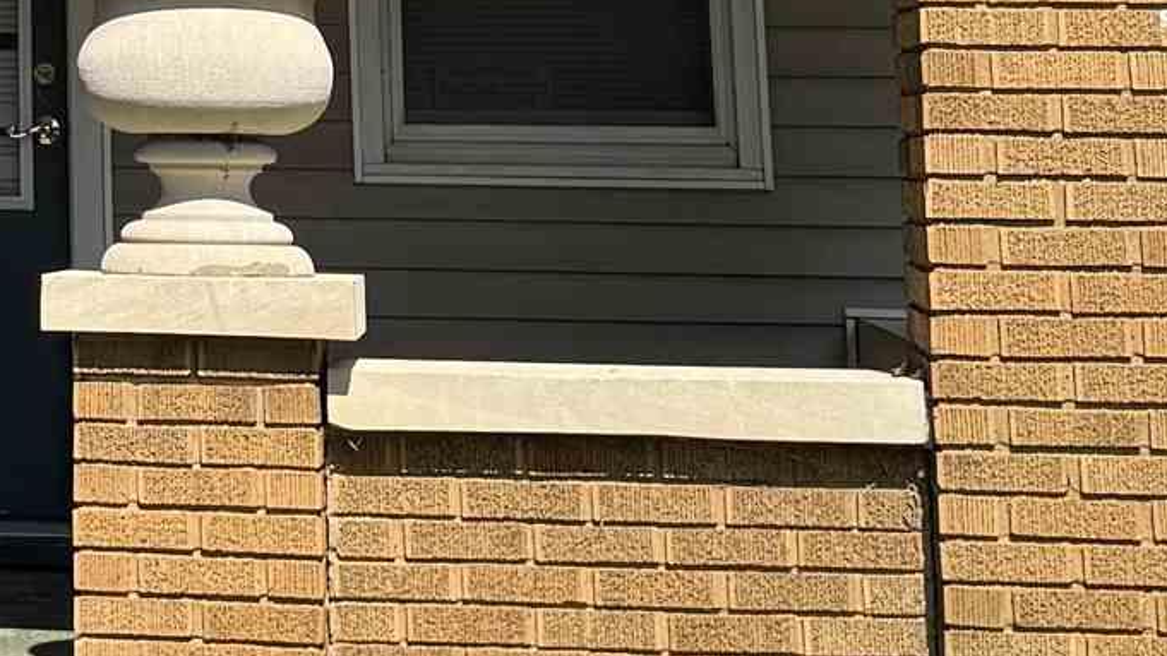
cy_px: -509
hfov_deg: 17.4
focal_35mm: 118
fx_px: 3651
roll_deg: -0.2
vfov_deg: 9.8
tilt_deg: +10.5
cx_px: -195
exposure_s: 1/3759
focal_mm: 6.76
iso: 80
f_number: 1.78
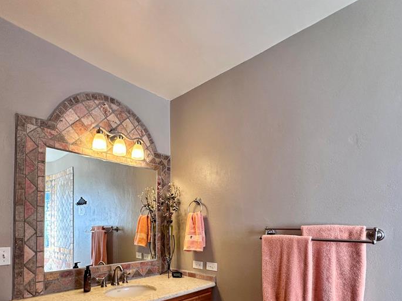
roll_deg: +0.0
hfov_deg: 78.4
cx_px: 169
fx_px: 244
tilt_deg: +1.3
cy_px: 222
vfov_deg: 60.4
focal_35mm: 21
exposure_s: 1/120
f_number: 2.2
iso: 160
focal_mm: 2.22
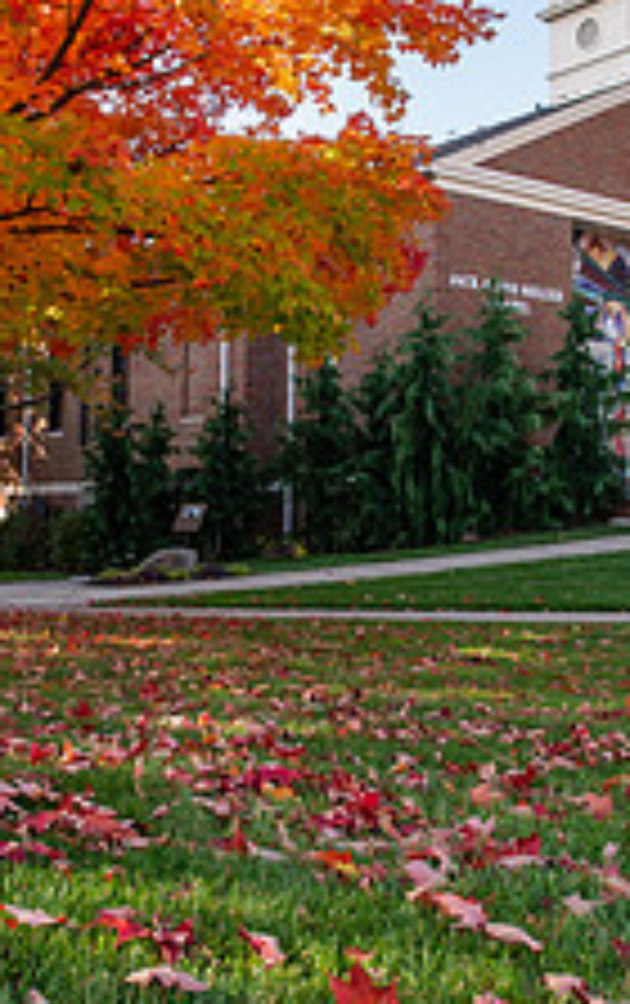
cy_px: 380
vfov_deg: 44.0
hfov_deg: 28.7
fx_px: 1232
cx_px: 302
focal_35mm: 45
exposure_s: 1/250
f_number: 5.6
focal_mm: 17
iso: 320
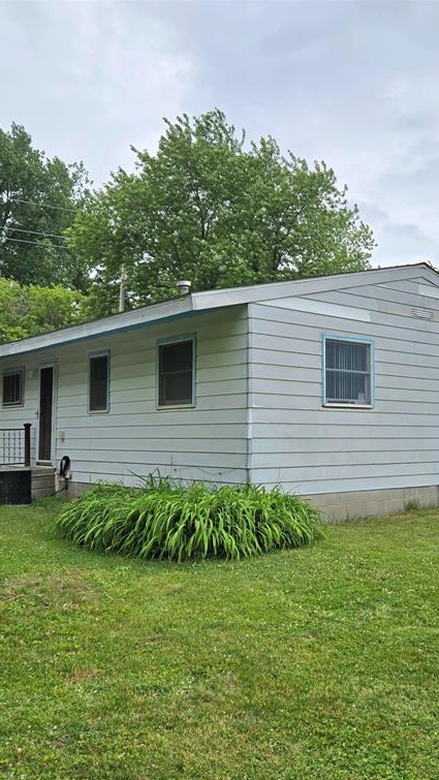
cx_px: 325
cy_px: 396
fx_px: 703
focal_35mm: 34
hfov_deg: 34.0
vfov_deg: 58.0
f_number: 1.8
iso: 25
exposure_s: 1/1111
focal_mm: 5.4
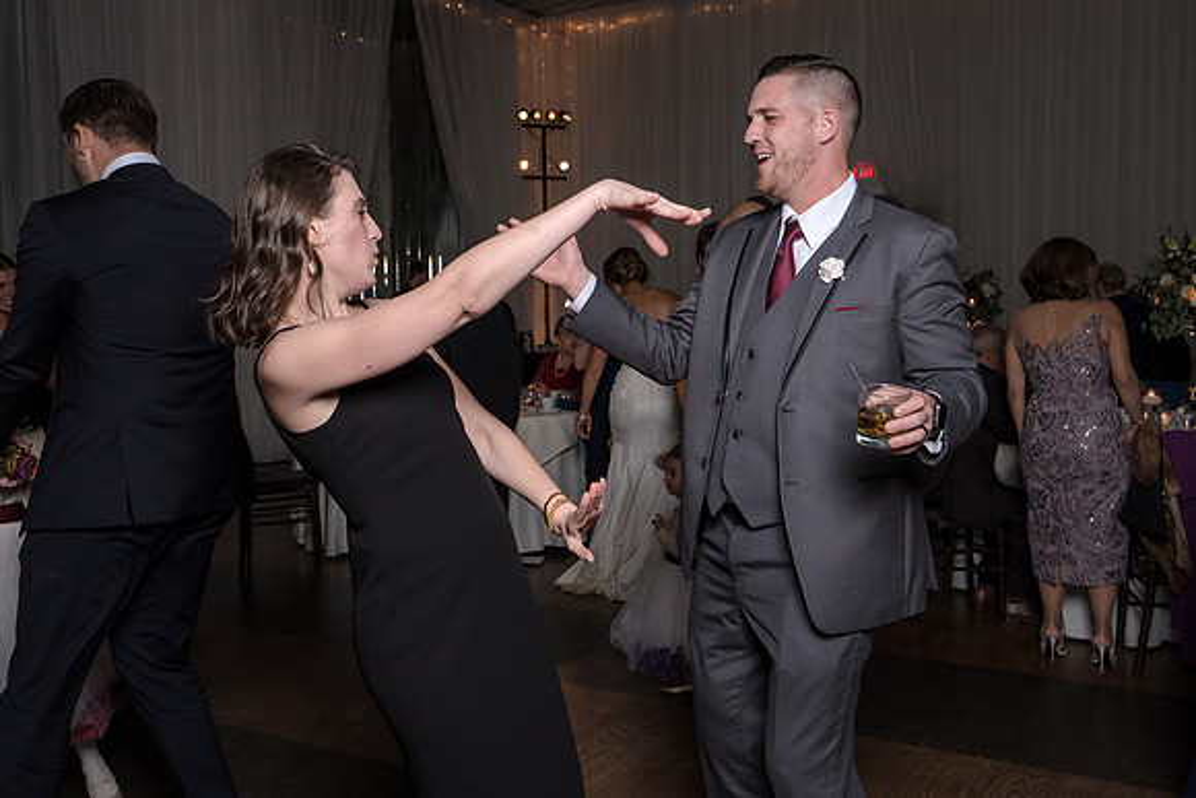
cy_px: 362
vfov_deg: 36.1
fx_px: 1222
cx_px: 596
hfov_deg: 52.1
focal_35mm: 37
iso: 2000
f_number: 5.6
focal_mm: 30
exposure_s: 1/200
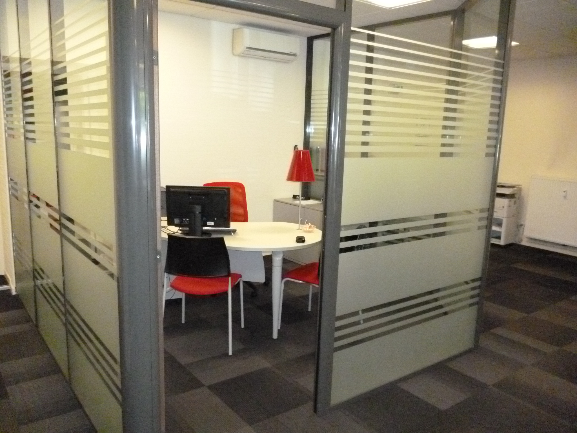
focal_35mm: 28
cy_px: 216
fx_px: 467
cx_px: 288
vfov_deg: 49.7
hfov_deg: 63.4
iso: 1250
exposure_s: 1/60
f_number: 3.1
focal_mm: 5
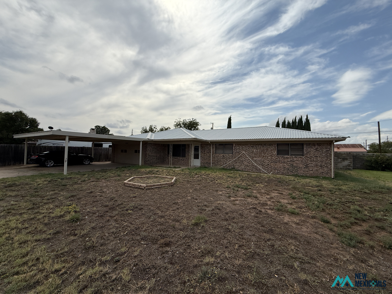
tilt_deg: +2.5
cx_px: 196
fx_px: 159
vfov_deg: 85.7
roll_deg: -1.0
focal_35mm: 14
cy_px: 147
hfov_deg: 102.1
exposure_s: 1/4425
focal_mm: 2.22
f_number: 2.2
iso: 50
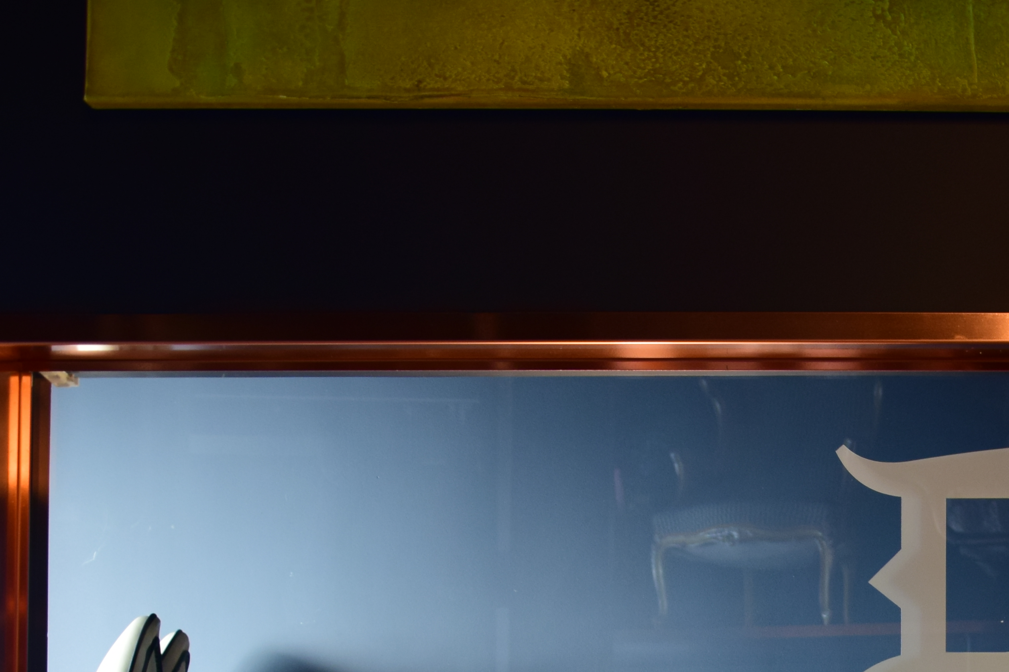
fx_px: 2107
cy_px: 787
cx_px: 1002
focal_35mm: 75
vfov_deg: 17.4
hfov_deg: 25.6
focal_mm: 21
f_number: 3.8
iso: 250
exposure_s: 1/20
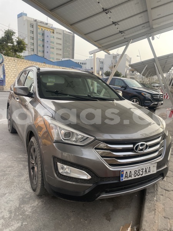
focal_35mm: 26
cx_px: 86
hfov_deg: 53.1
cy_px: 116
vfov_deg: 67.3
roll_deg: -2.6
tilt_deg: -10.7
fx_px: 173
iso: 32
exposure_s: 1/177
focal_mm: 4.2
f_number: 1.6
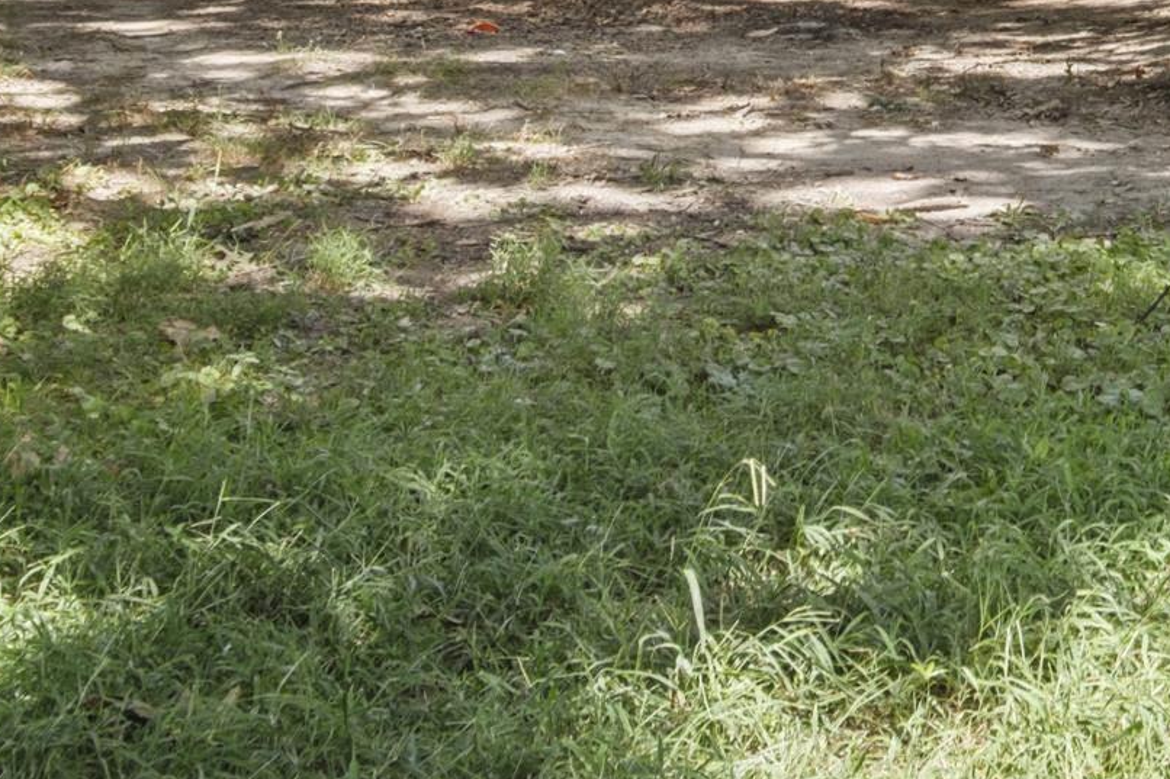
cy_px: -329
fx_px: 2924
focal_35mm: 90
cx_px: 1237
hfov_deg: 21.6
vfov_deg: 14.3
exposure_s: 1/60
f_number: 8
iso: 400
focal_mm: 19.1
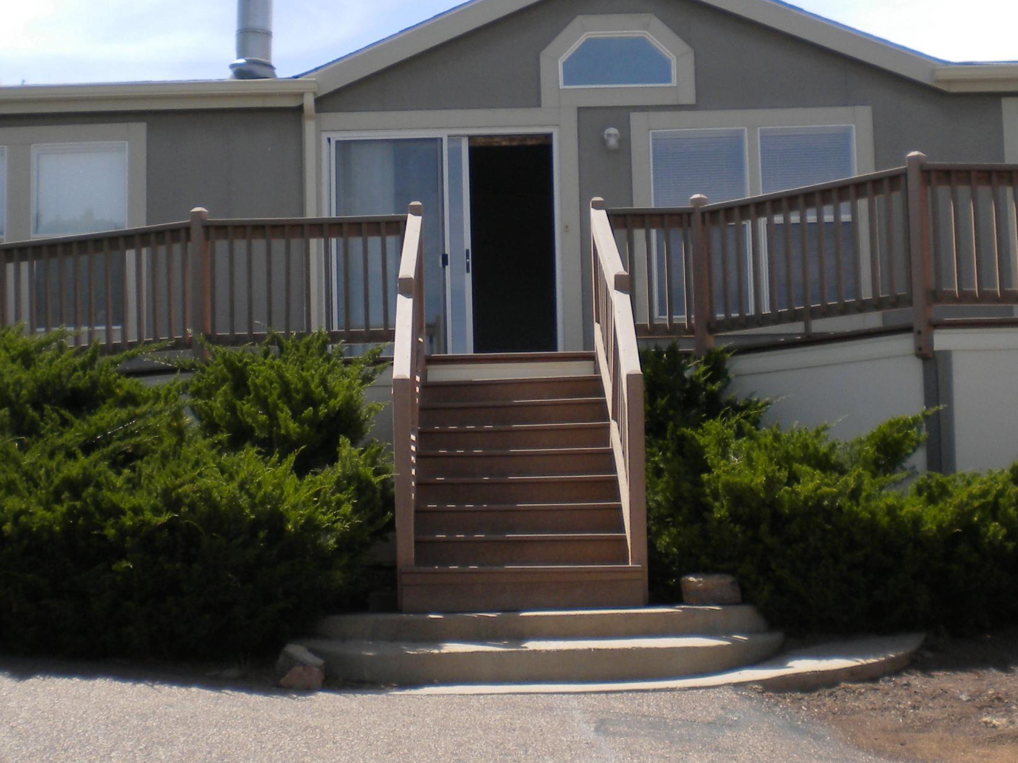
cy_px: 361
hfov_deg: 30.7
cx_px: 484
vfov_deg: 23.3
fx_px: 1853
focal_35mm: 63
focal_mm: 6.3
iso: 80
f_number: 4.6
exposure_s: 1/522
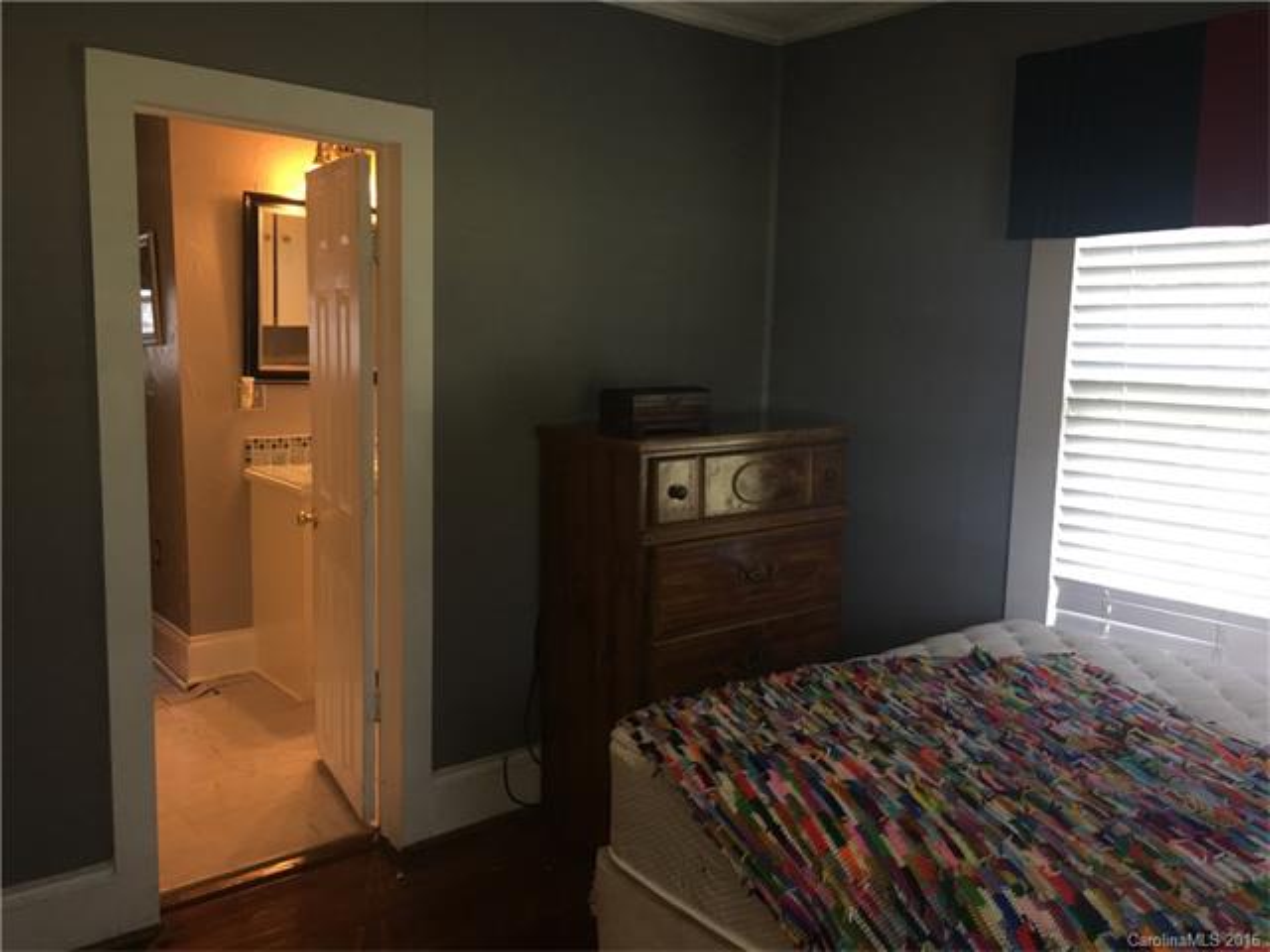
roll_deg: -0.7
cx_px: 635
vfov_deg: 48.2
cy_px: 476
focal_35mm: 29
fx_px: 1064
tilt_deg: -6.2
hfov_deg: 61.7
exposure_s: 1/30
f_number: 2.2
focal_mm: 4.15
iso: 100
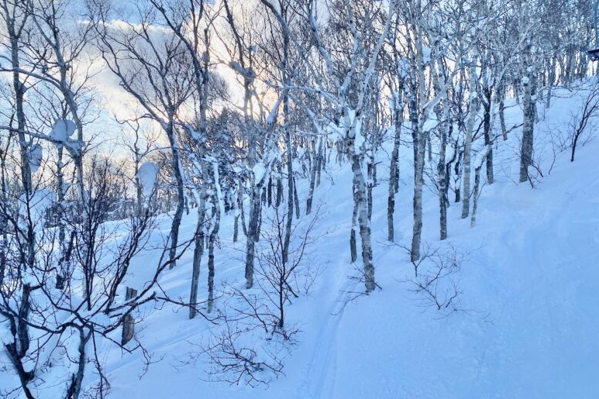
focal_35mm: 28
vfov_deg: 46.3
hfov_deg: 65.5
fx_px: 466
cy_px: 177
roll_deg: -2.6
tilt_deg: +4.0
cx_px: 296
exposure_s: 1/1678
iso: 32
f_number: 1.8
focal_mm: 4.25
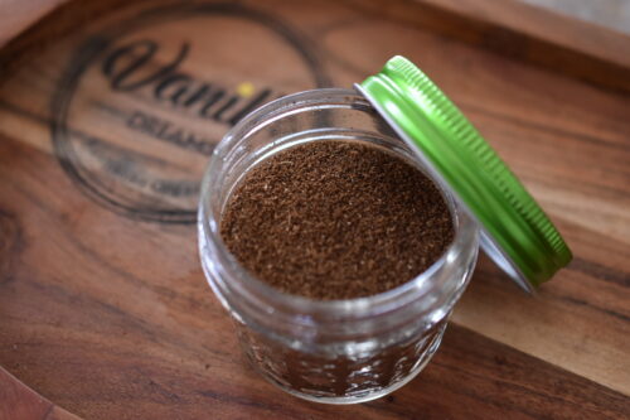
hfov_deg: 33.4
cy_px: 210
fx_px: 1050
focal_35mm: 60
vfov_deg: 22.6
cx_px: 315
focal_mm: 40
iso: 800
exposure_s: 1/125
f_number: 3
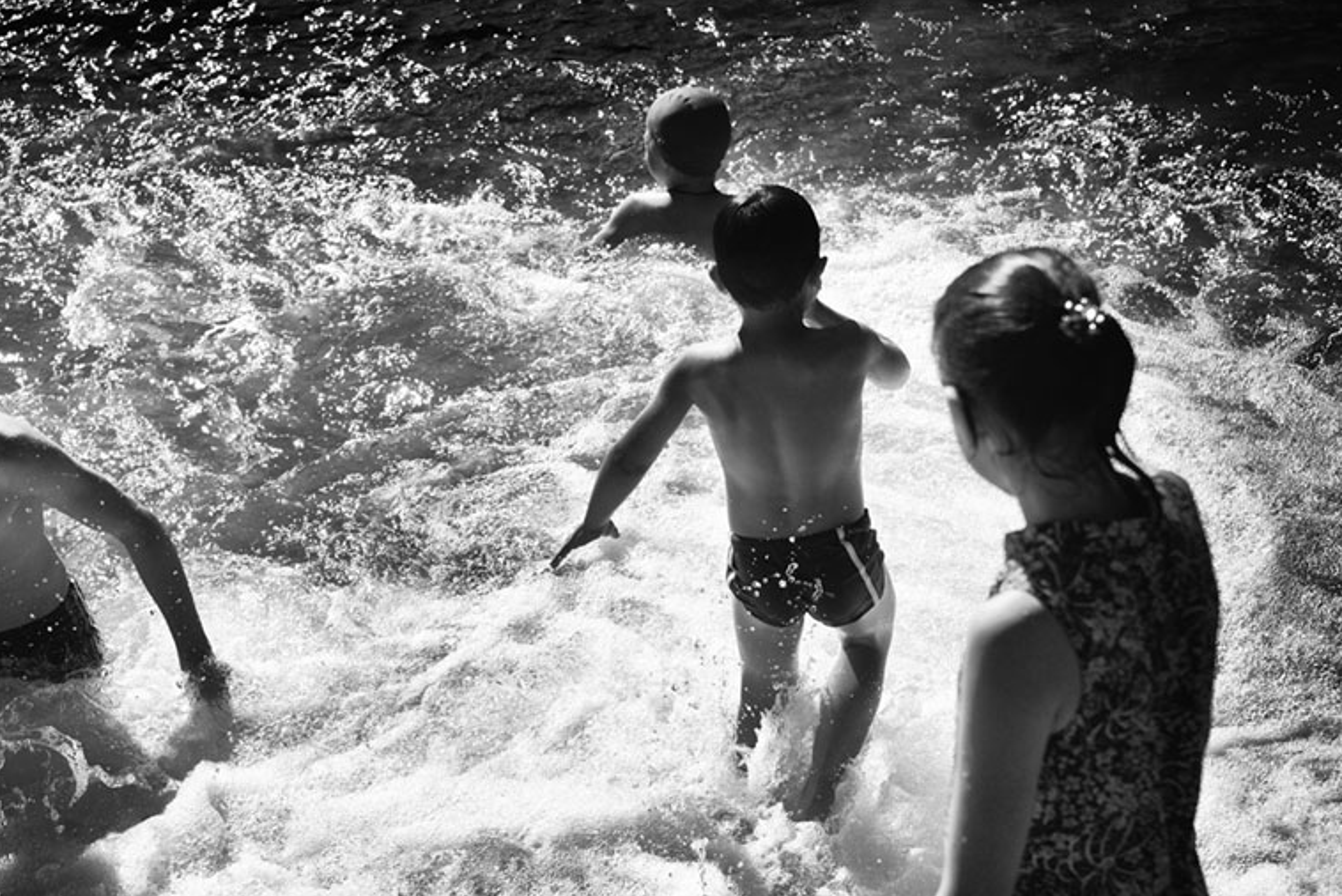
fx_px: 3692
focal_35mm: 99
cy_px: 581
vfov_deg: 13.8
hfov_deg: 20.6
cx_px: 522
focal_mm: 75
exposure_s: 1/2500
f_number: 5.6
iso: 100
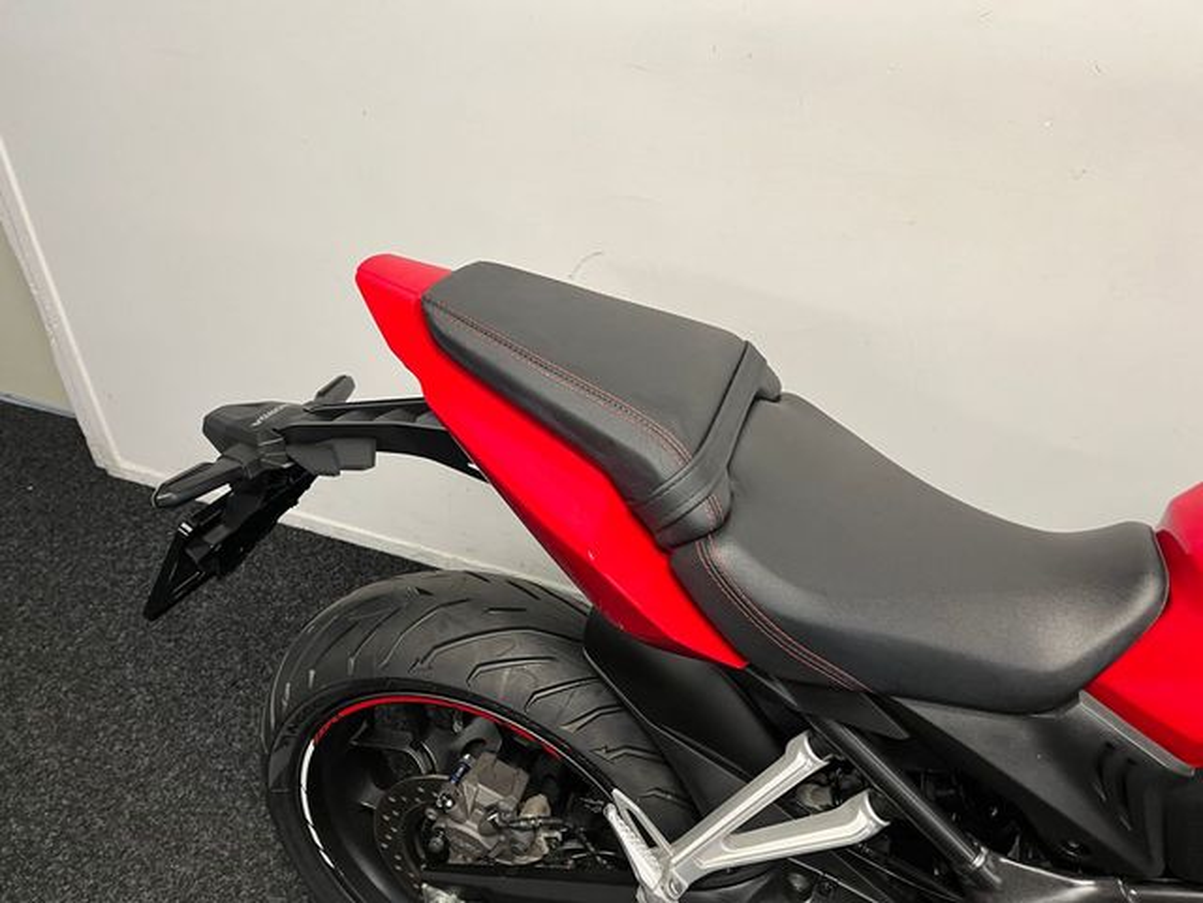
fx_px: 904
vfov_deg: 53.1
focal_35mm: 26
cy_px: 452
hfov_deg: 67.3
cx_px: 602
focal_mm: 5.1
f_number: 1.6
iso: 100
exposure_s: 1/50
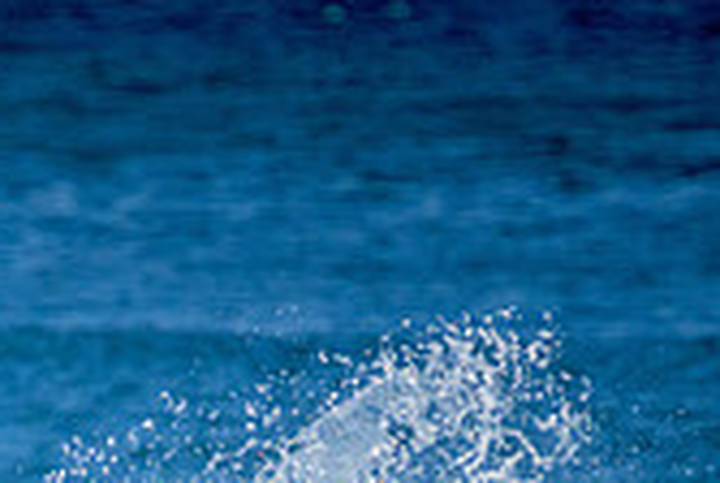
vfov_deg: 0.5
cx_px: -86
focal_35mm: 2774
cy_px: 796
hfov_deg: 0.7
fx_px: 55578
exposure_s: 1/1250
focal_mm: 800
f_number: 11
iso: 2200
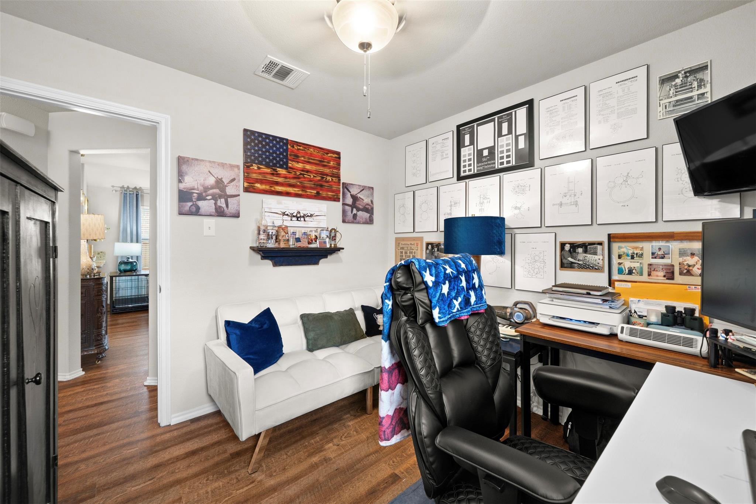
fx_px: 273
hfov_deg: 108.3
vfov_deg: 85.4
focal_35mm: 13
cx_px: 378
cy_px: 252
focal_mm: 13
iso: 200
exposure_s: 5
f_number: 8
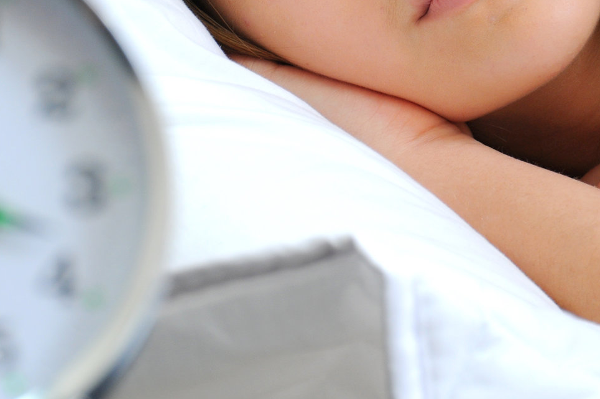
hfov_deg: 9.4
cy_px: 46
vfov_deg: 6.2
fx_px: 3662
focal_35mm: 220
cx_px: 205
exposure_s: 1/160
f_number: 6.3
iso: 250
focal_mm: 66
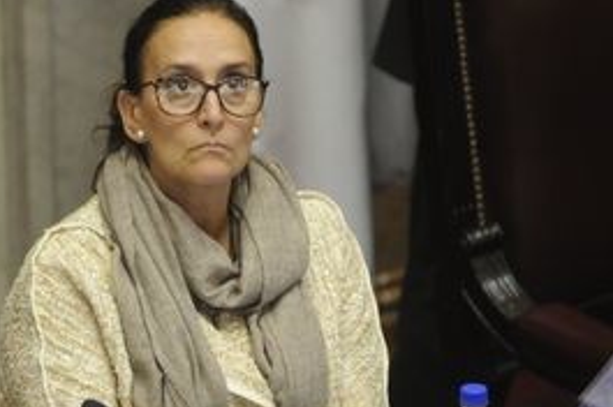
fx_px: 9235
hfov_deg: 3.8
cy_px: 239
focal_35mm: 543
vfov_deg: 2.5
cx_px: 190
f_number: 2.8
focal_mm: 200
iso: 1600
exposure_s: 1/250
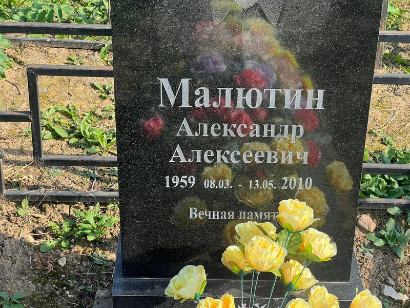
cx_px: 205
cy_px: 154
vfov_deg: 19.1
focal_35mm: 77
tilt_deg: -32.2
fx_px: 912
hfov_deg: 25.3
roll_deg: -1.2
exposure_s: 1/164
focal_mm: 9
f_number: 2.8
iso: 25
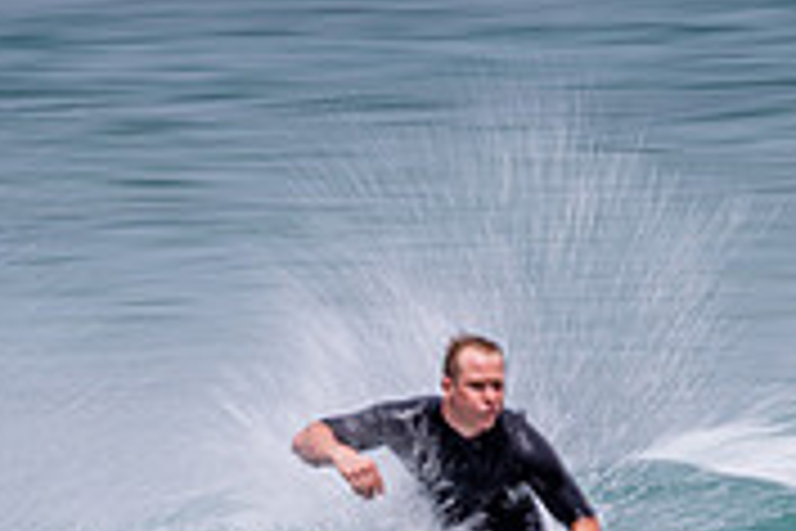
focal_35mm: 1639
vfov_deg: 0.8
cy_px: 709
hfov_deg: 1.3
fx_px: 36237
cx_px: 477
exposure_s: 1/20
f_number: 20
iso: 64
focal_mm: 500
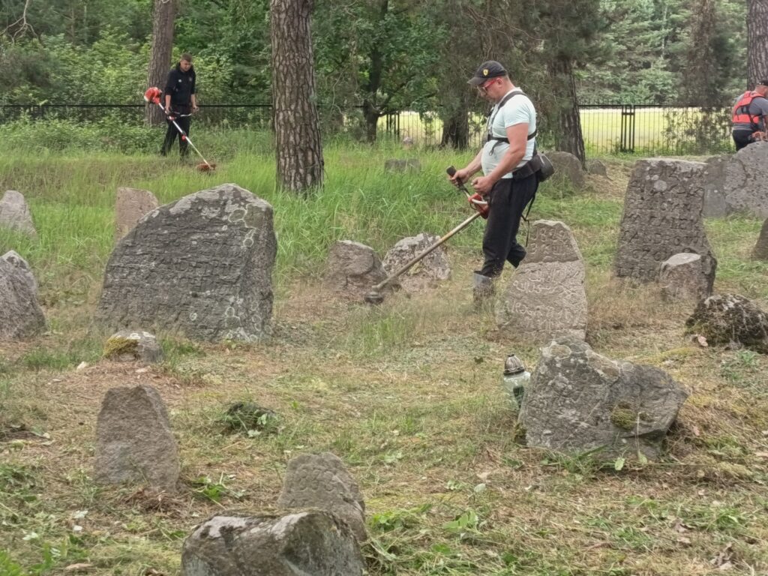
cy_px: 288
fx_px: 1597
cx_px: 384
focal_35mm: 72
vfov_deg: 20.4
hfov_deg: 27.0
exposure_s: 1/100
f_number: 1.7
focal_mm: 5.24
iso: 227
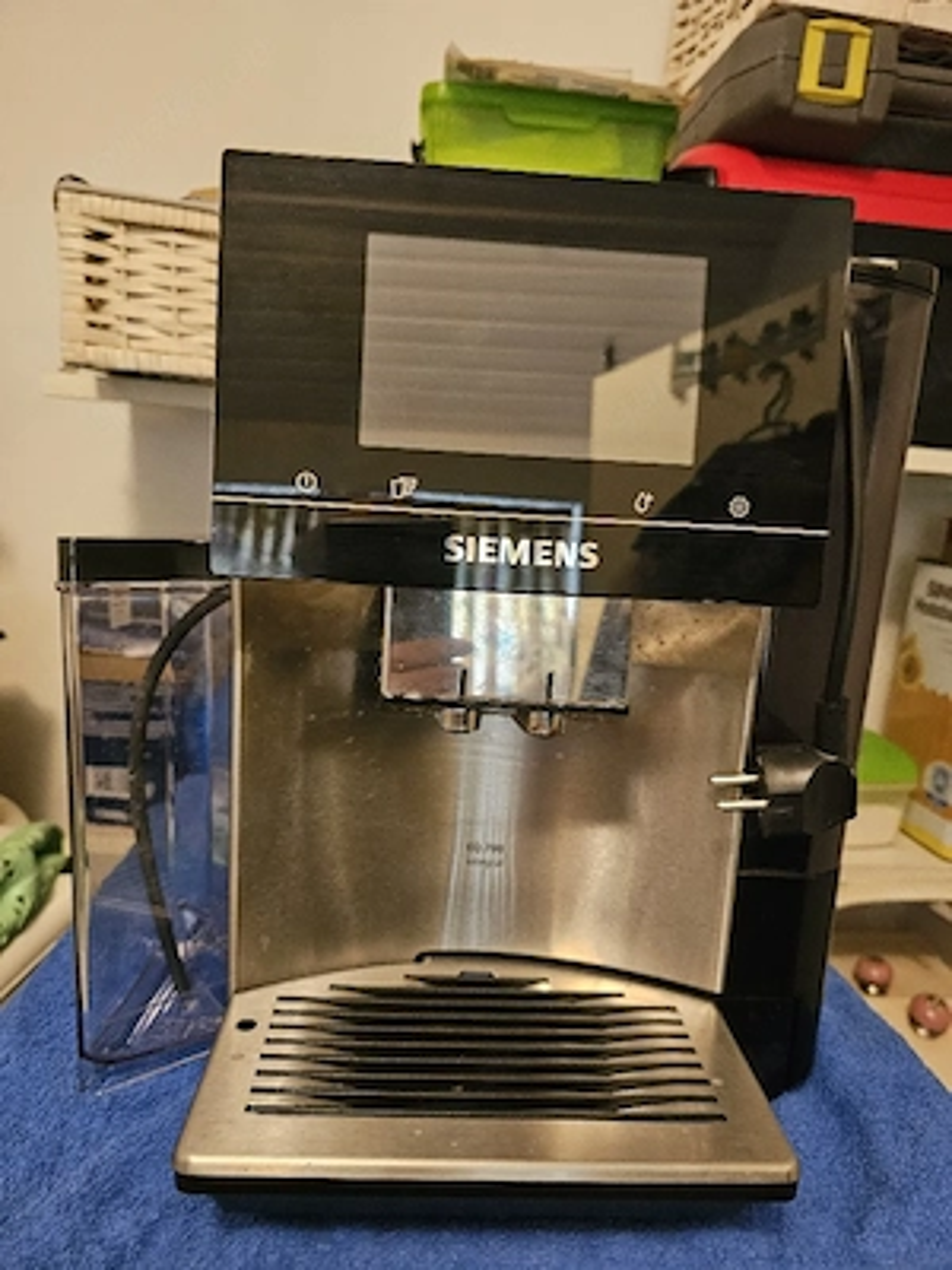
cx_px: 476
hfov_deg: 58.9
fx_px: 843
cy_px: 635
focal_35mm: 23
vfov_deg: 73.9
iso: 640
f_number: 1.7
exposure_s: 1/25.1
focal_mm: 6.3
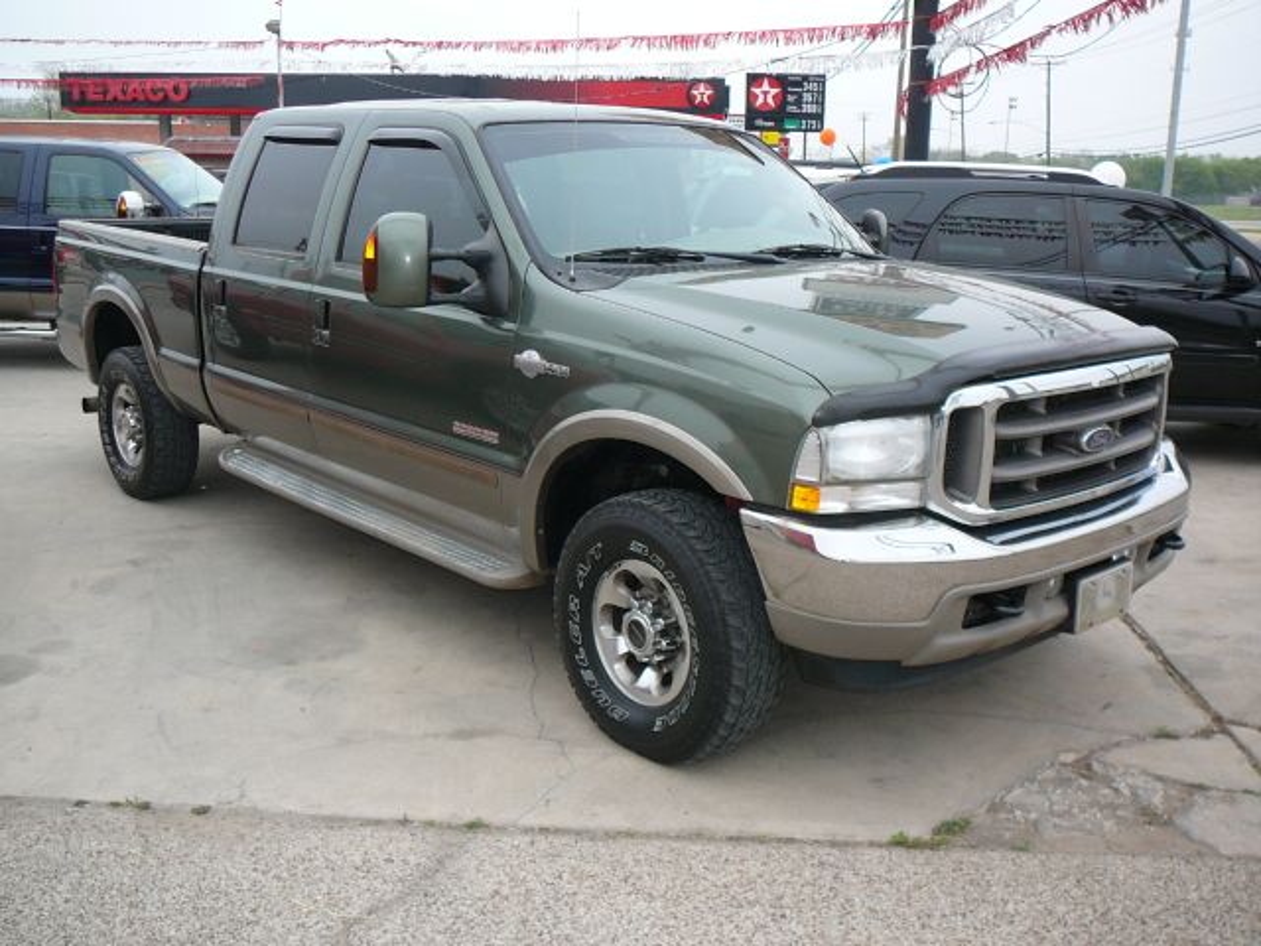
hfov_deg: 52.6
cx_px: 630
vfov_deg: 40.7
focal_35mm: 35
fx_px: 1275
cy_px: 473
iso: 80
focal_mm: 5.2
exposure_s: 1/200
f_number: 2.8
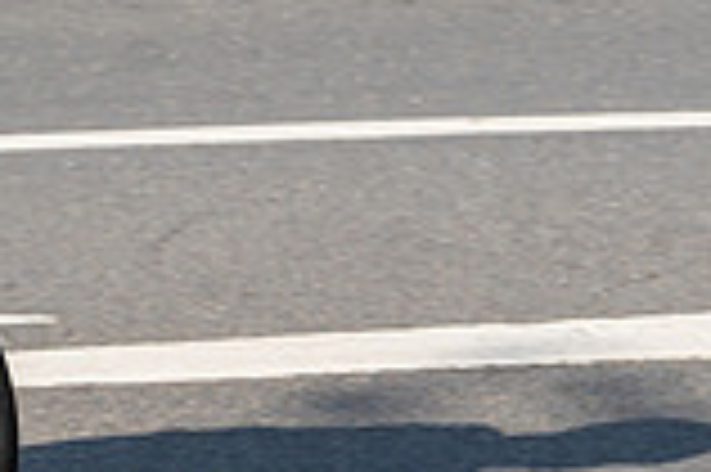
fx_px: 7024
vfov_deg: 3.8
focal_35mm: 356
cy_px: -209
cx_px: -284
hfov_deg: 5.7
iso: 200
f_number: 5
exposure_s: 1/640
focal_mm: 97
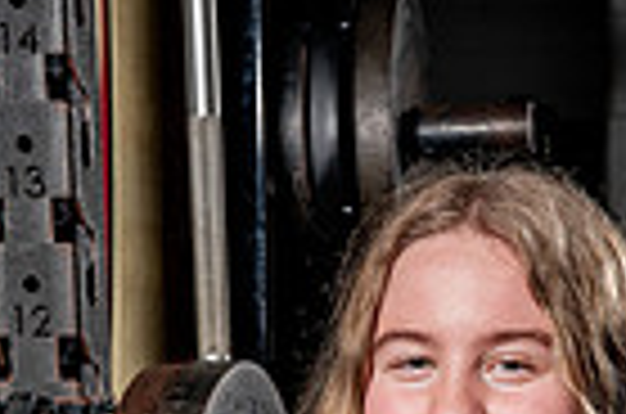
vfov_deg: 8.0
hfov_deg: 12.9
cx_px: 405
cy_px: 927
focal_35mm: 159
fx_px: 2759
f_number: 8
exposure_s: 1/250
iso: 200
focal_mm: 49
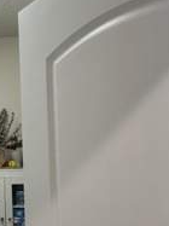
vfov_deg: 39.4
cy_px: 140
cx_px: -74
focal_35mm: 48
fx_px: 313
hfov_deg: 24.6
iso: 200
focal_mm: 2.22
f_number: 2.2
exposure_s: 1/120
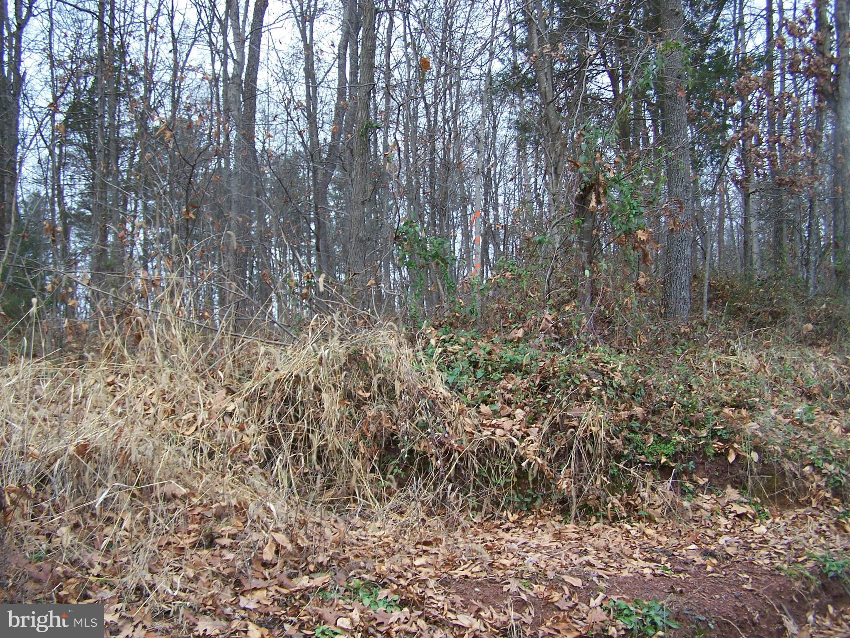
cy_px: 319
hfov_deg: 48.9
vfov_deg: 37.8
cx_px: 425
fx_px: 934
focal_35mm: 38
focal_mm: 6.3
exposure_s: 1/200
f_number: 2.8
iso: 80
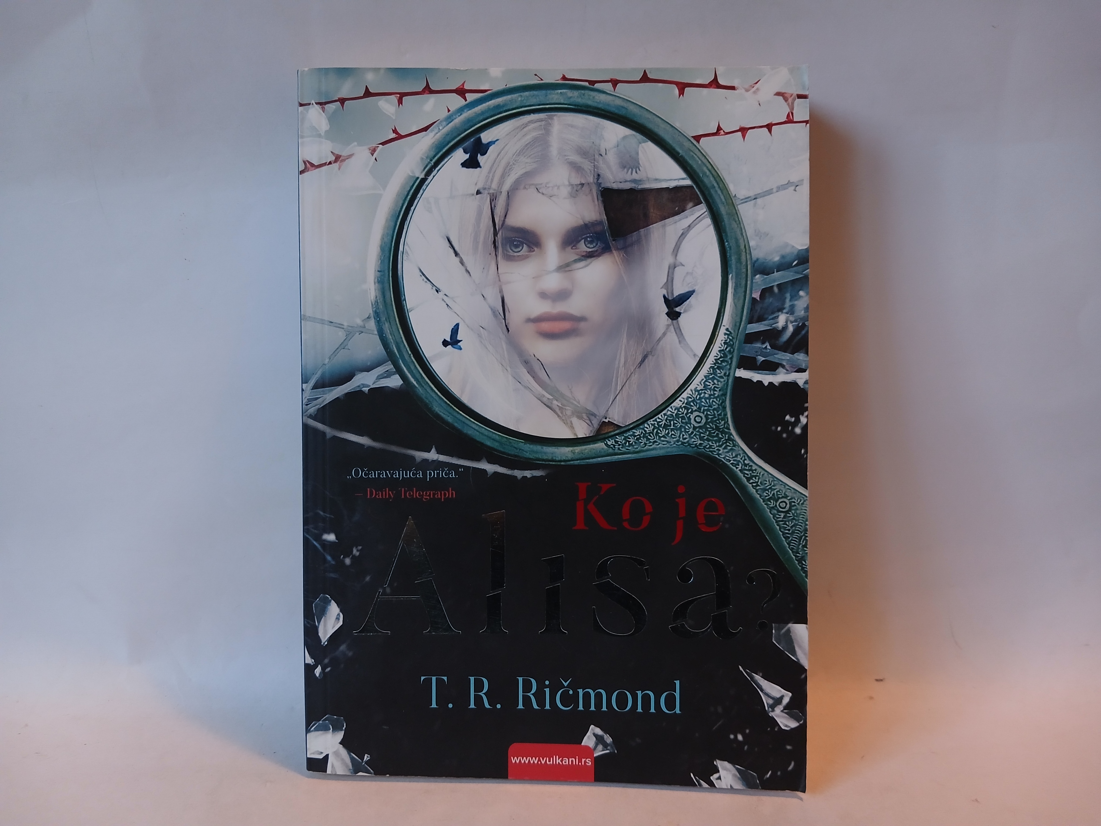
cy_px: 413
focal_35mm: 27
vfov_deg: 51.4
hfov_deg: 65.3
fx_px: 859
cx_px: 550
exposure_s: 1/33.3
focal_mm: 3.98
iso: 250
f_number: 1.8
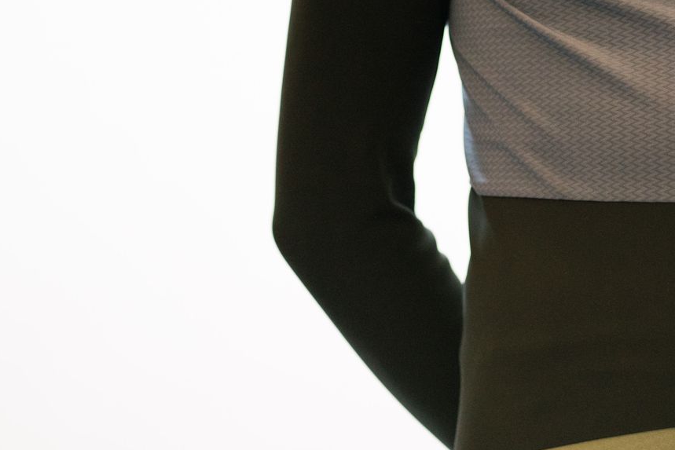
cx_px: 688
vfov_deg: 7.2
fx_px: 3563
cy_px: -2
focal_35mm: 190
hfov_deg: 10.7
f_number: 1.8
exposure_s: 1/100
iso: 1250
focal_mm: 85
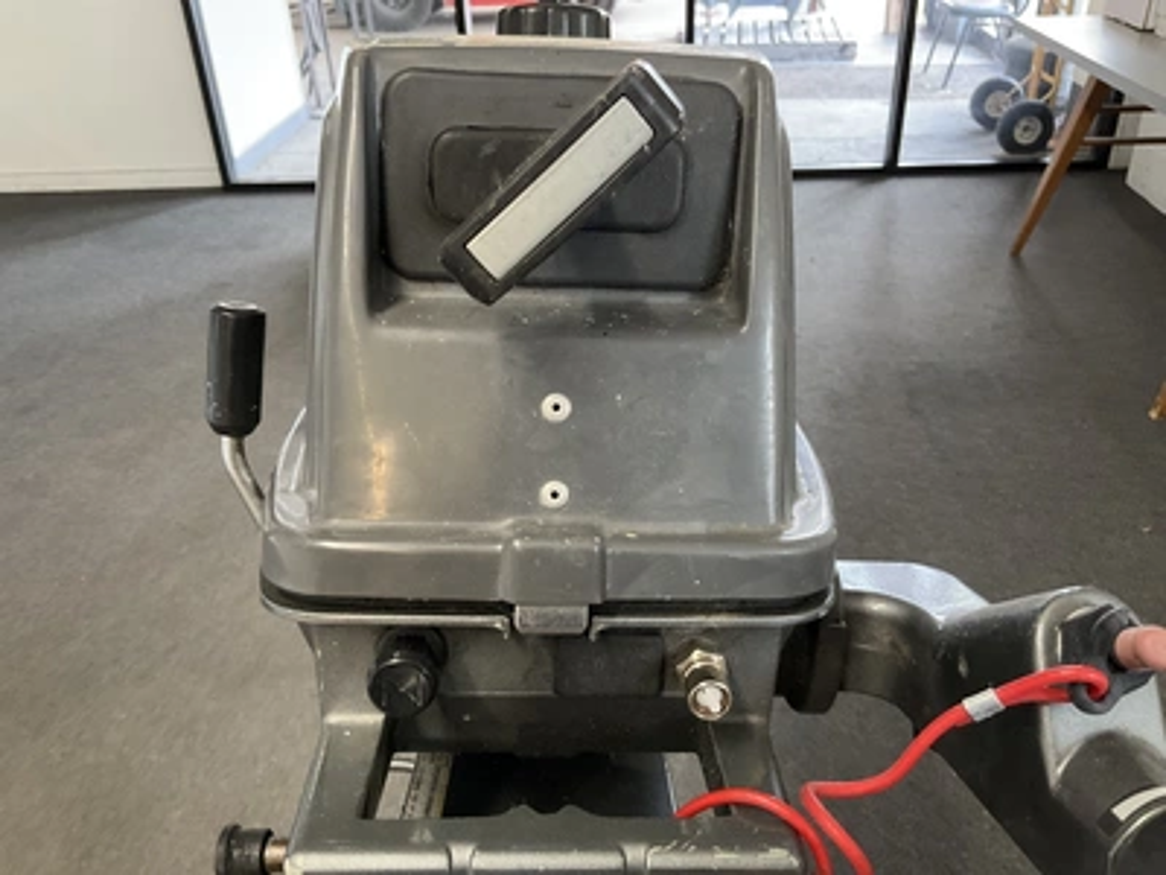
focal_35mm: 29
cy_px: 438
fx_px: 977
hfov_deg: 61.7
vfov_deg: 48.2
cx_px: 583
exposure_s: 1/40
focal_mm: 3
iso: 250
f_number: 1.8
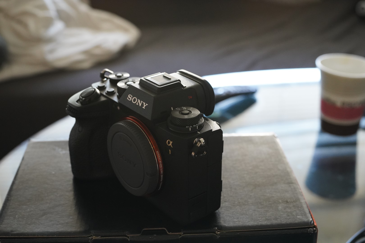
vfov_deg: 27.0
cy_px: 122
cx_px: 182
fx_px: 507
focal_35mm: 50
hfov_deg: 39.6
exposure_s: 1/60
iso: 6400
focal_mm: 50
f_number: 7.1
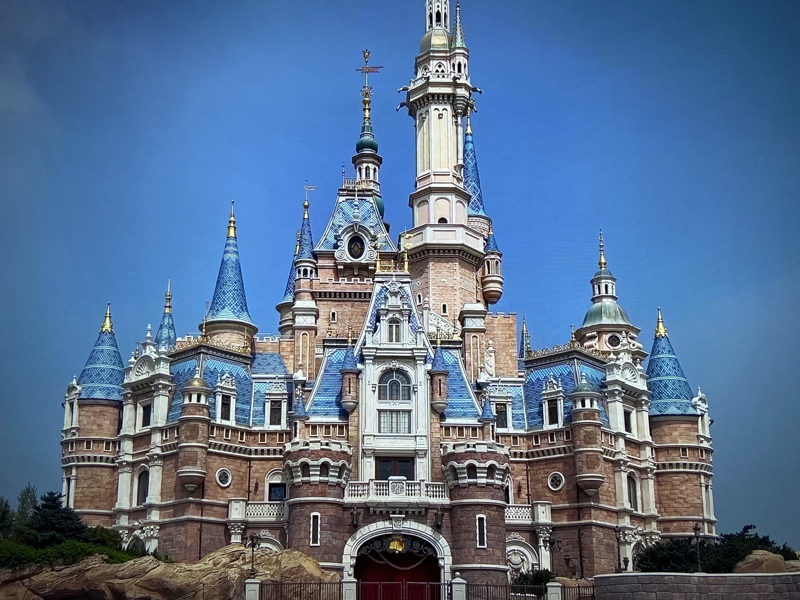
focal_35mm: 27
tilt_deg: +17.3
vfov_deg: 51.3
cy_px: 301
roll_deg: -2.2
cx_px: 394
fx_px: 624
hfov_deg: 65.3
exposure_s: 1/96
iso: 125
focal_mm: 4.25
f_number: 1.8
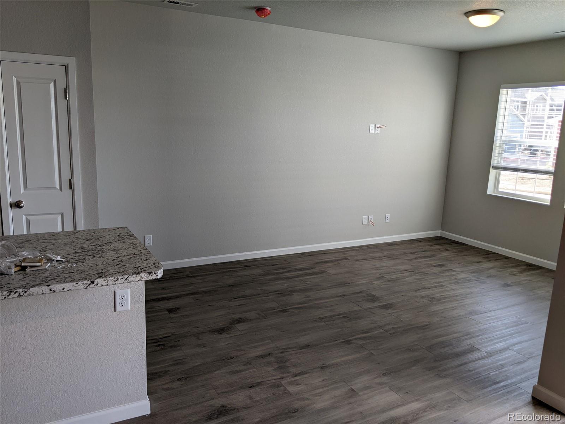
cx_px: 282
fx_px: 441
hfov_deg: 65.3
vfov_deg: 51.4
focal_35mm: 27
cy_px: 212
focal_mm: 4.44
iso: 47
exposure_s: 1/120
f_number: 1.8
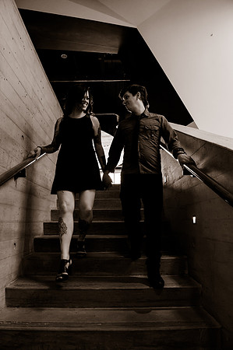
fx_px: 234
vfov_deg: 73.8
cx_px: 116
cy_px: 175
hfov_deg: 53.0
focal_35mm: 24
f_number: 5.6
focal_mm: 24
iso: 2500
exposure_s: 1/125
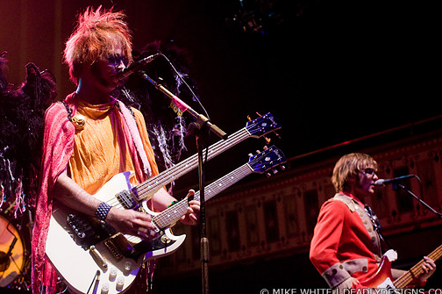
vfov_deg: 19.7
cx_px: 200
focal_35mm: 69
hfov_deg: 29.3
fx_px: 846
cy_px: 131
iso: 800
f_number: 2.8
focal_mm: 40
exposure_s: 1/160
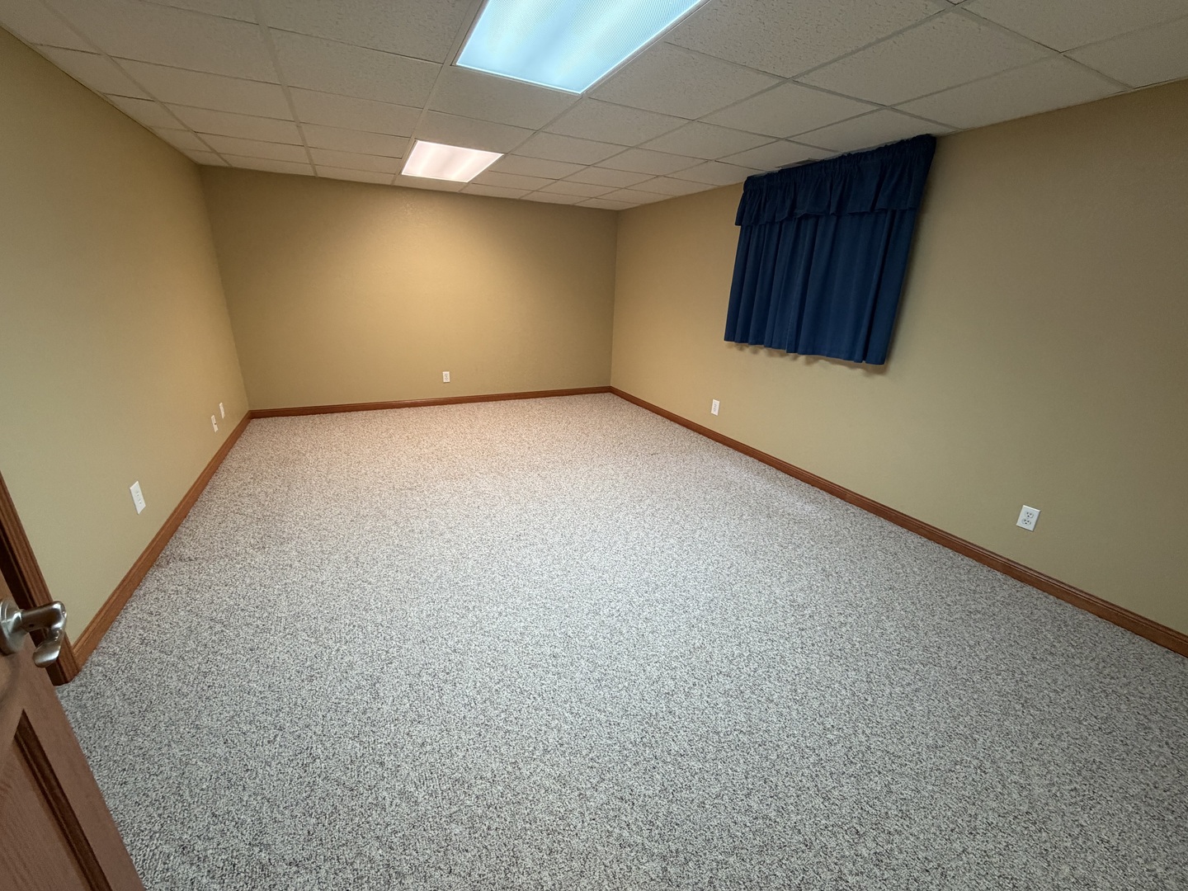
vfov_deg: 85.7
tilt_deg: -19.0
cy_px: 446
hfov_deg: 102.1
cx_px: 594
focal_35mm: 14
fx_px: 480
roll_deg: -1.0
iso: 320
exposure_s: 1/60
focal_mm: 2.22
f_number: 2.2
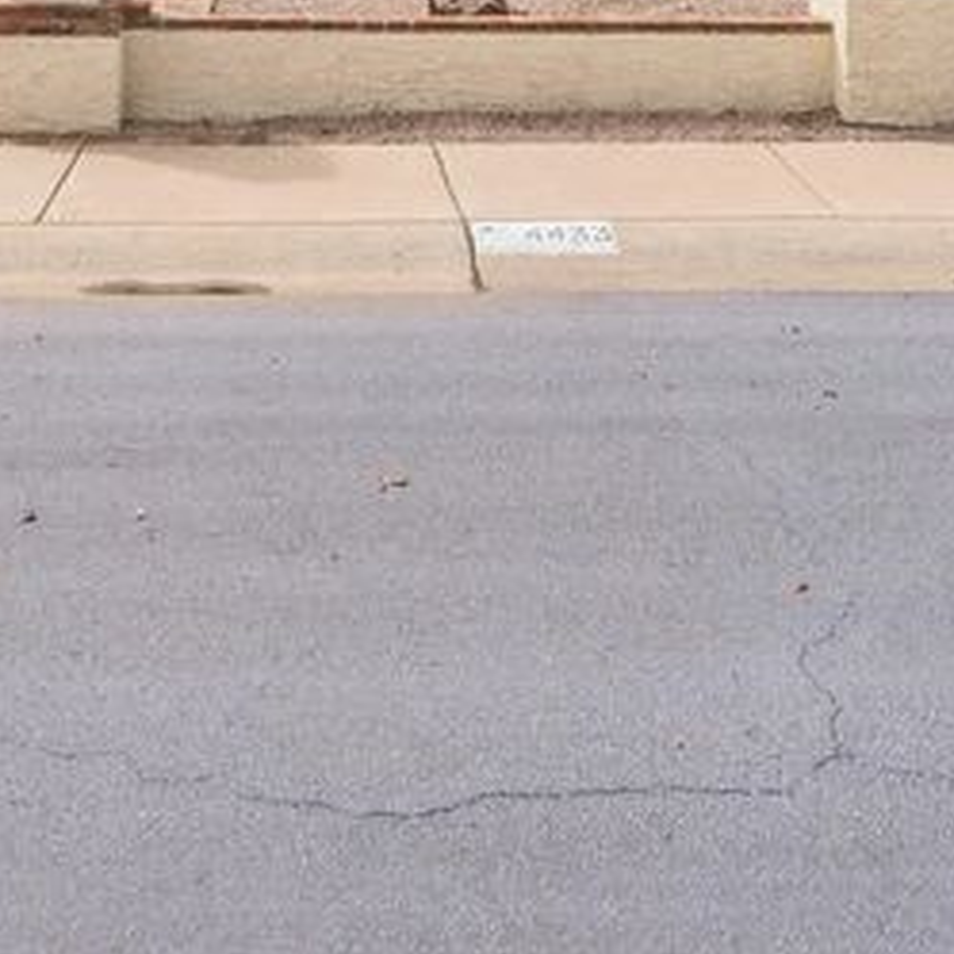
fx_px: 1844
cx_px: 352
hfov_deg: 28.9
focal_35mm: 59
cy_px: -274
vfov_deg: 25.2
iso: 320
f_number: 8
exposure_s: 1/1250
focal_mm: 16.9
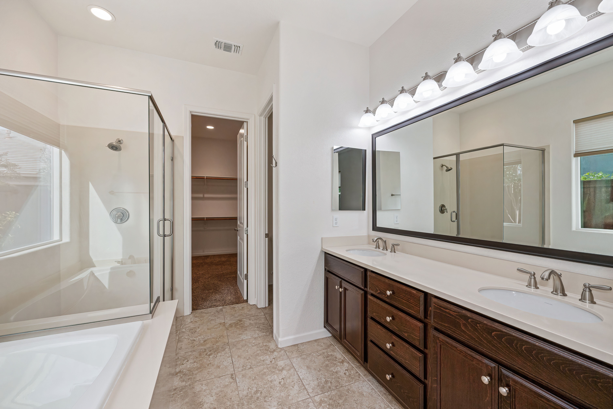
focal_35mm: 14
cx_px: 306
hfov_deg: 104.3
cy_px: 204
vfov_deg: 81.2
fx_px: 238
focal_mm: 14
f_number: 13
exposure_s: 1/200
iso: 640
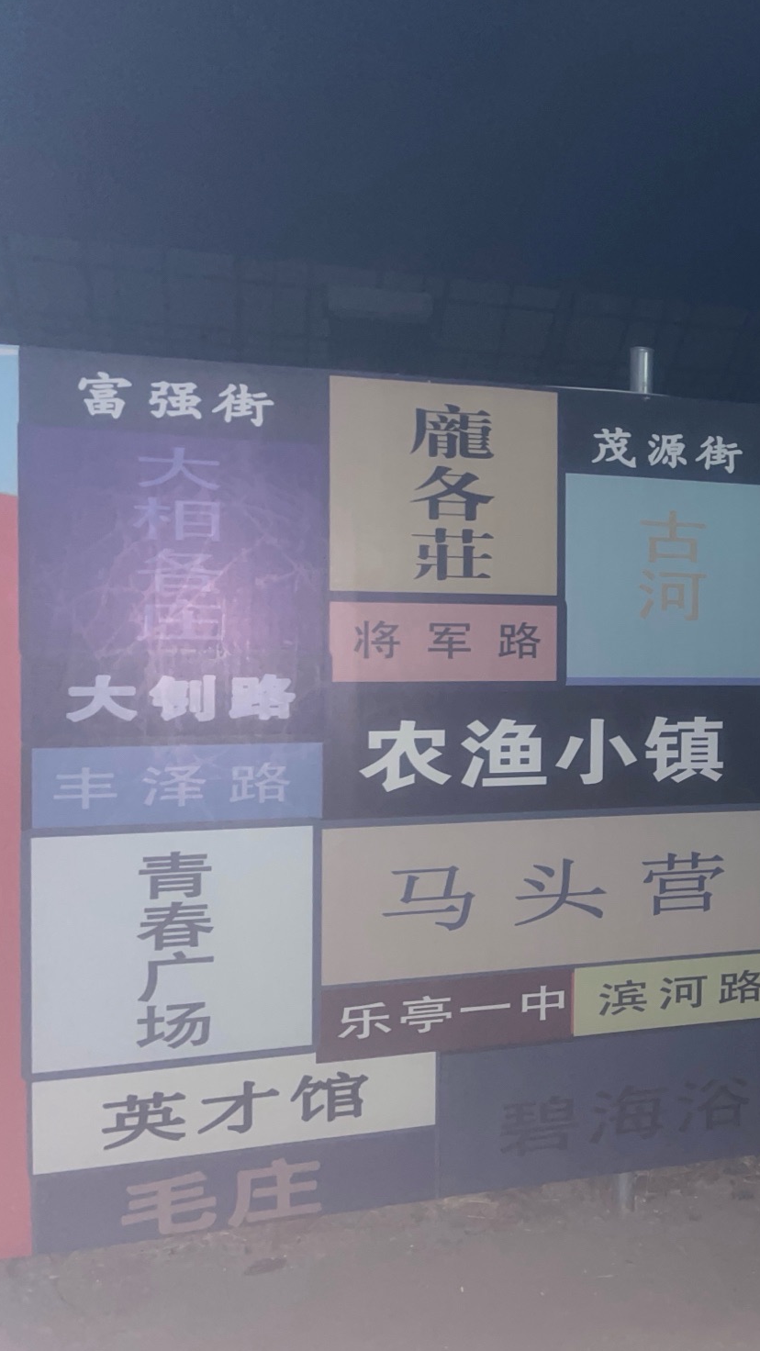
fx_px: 1326
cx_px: 794
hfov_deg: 29.5
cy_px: 677
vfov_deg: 54.0
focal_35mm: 37
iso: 250
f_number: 1.6
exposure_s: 1/4
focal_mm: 5.1
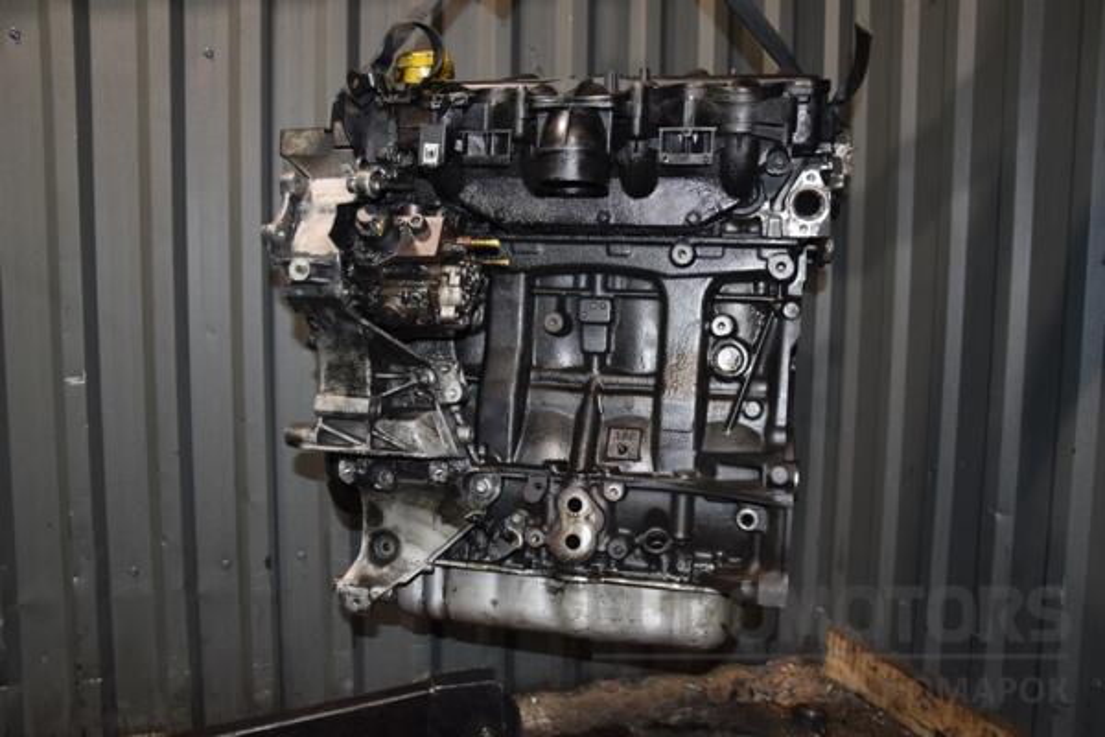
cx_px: 552
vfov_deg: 47.9
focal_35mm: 27
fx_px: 829
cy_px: 368
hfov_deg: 67.4
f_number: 5
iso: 800
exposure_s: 1/60
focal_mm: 18
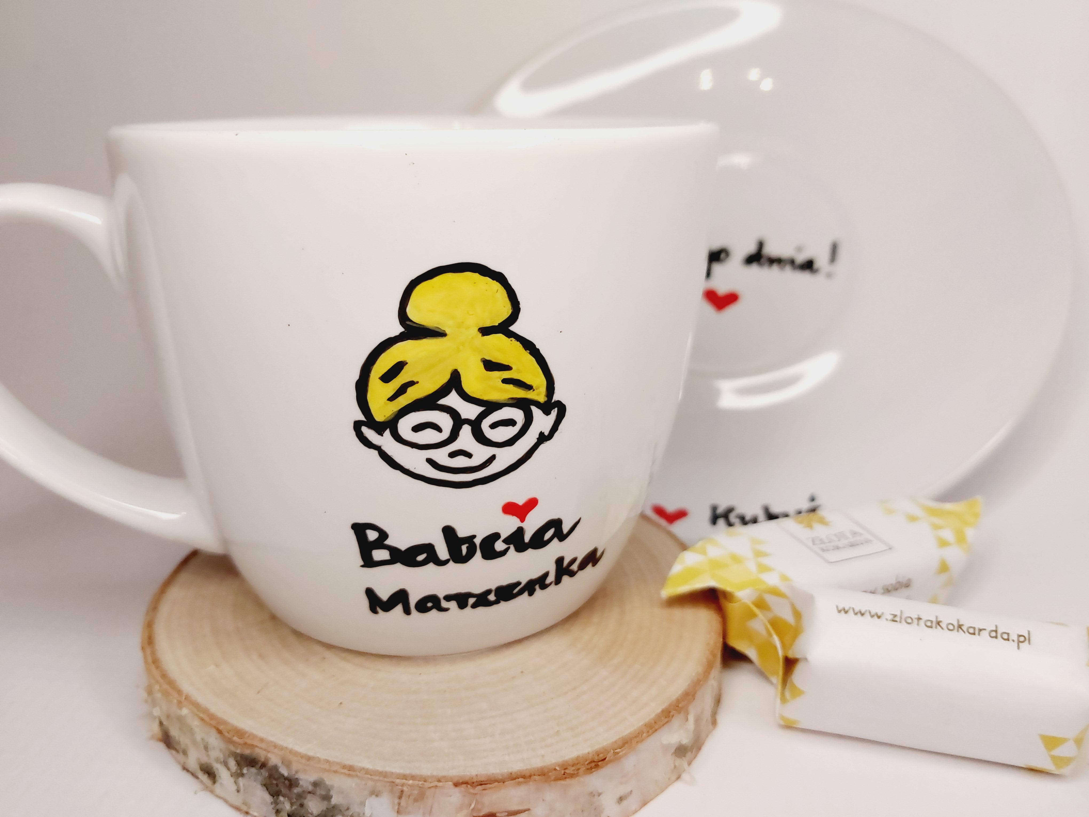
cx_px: 544
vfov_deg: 46.8
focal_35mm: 30
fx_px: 944
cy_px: 408
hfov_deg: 60.0
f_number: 1.8
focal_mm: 4.6
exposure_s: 1/100
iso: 200
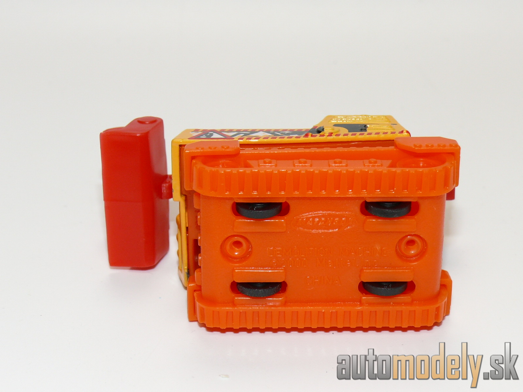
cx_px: 262
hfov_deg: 22.0
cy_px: 196
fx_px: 1345
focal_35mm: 89
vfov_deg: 16.6
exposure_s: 1/30
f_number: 4
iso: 100
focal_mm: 12.5
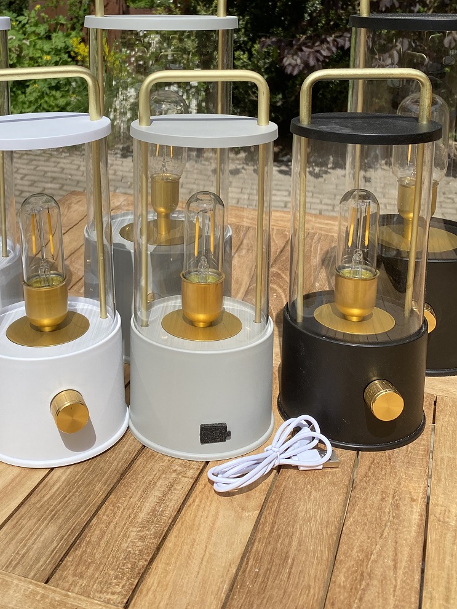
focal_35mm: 42
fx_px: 739
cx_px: 164
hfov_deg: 34.1
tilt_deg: -10.1
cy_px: 151
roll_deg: +0.6
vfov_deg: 43.3
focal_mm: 4.25
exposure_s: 1/3731
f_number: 1.8
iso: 32
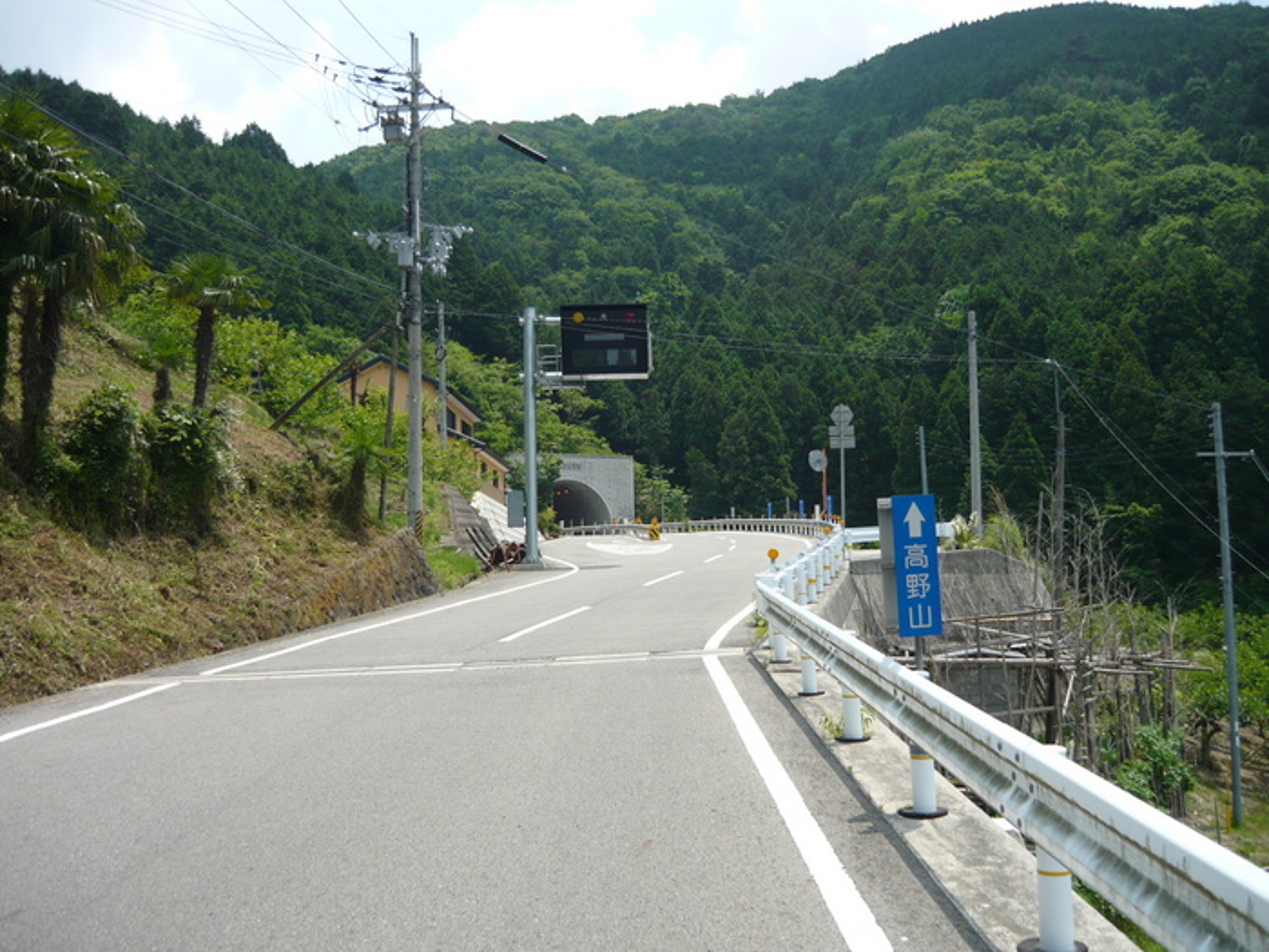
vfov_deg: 42.9
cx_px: 634
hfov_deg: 55.4
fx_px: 1210
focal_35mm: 33
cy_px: 476
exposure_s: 1/160
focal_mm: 5.5
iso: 100
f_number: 8
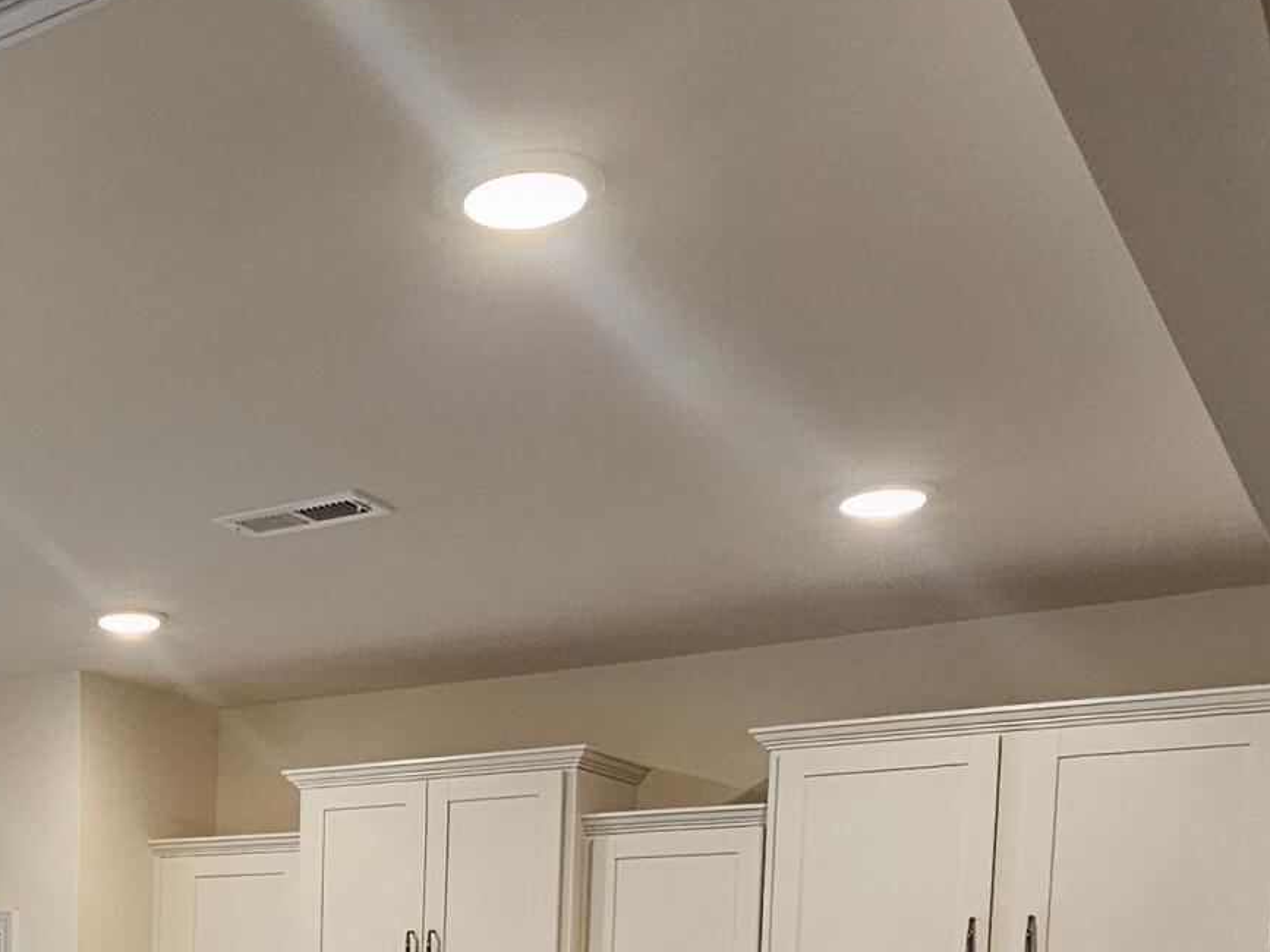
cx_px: 95
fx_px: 1651
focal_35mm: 45
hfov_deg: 38.7
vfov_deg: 27.4
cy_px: 1205
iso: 160
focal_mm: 2.2
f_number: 2.2
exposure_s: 1/60
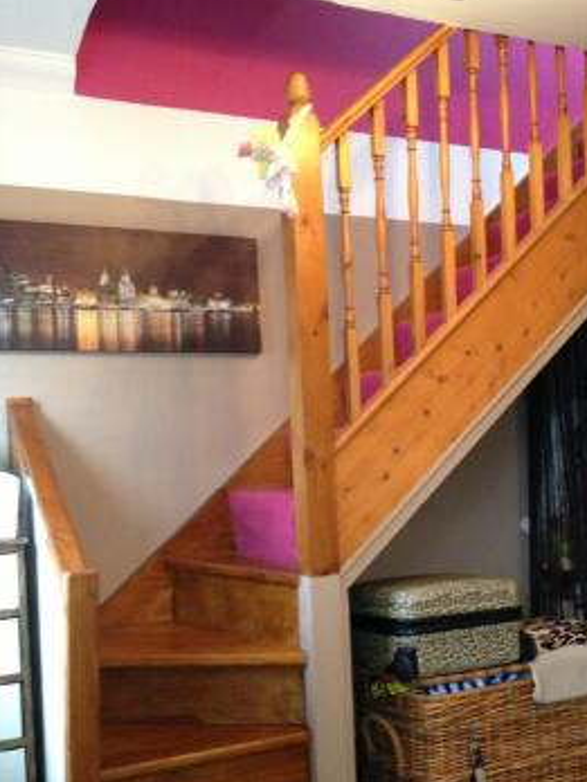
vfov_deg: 42.8
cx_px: 364
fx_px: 995
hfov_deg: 32.7
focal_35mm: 44
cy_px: 455
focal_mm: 4.28
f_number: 2.4
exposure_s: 1/20
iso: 400
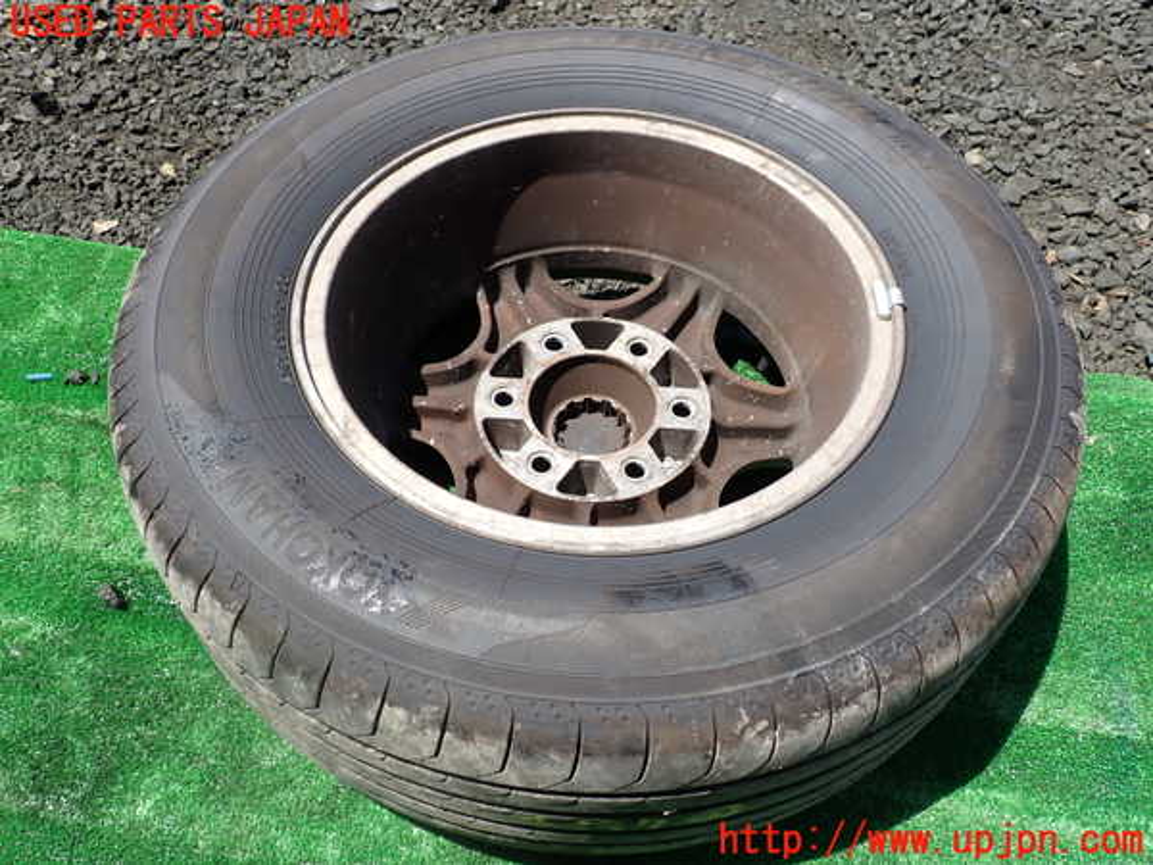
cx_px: 576
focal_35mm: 30
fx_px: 999
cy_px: 432
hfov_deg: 60.0
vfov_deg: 46.8
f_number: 3.2
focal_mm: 5.4
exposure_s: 1/640
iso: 100
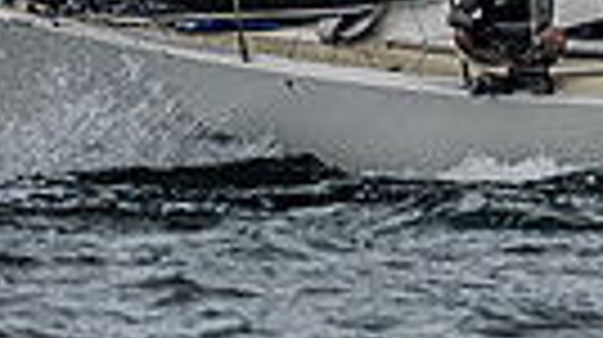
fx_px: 32403
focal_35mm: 2029
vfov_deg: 0.6
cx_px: 1205
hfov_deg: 1.1
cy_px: -500
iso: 320
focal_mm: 400
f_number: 8
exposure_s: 1/1600
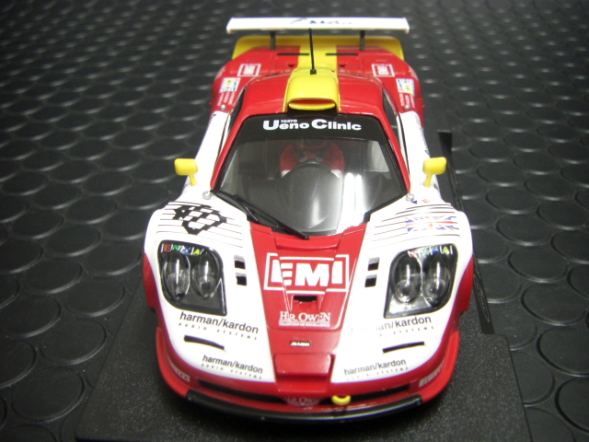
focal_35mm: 38
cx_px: 294
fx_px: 647
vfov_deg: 37.7
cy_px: 221
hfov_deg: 49.0
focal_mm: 6.3
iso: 200
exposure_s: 1/20
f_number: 3.4
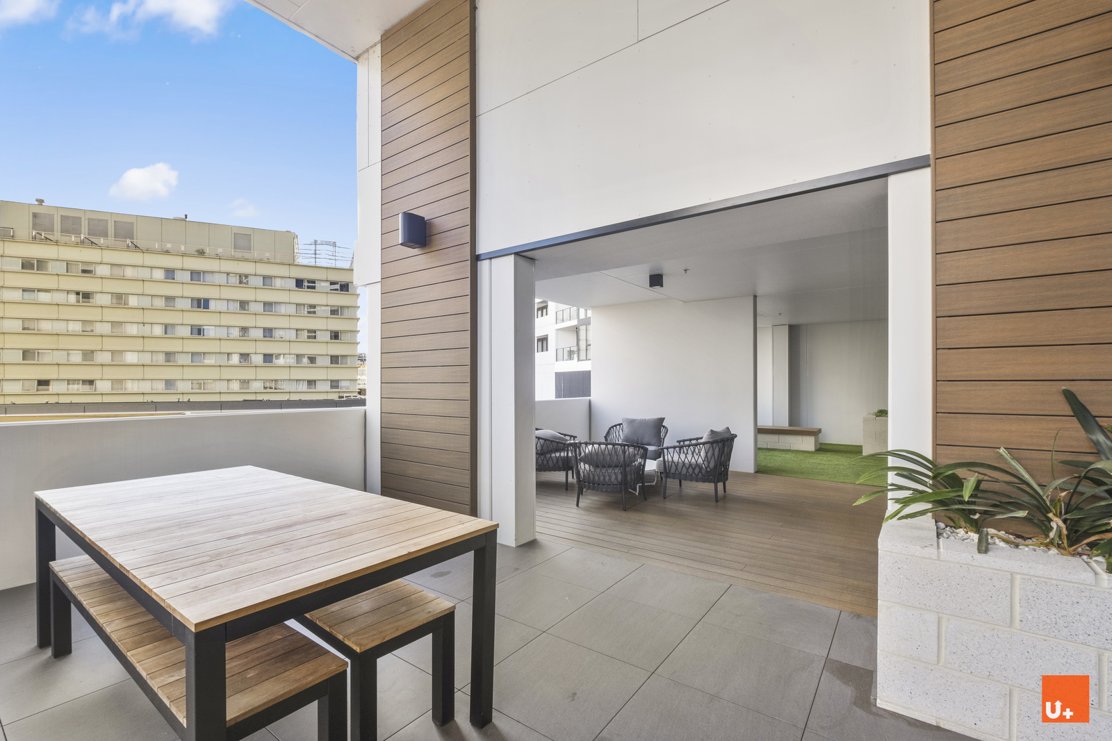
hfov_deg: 100.4
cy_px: 370
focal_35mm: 15
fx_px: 463
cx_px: 556
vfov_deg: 77.3
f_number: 11
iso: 200
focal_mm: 10
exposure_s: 1/15
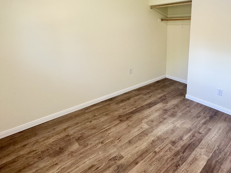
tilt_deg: -10.2
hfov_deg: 74.4
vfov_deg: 59.2
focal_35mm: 22
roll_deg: -0.7
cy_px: 53
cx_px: 151
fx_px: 147
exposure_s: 1/120
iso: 250
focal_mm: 2.22
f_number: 2.2
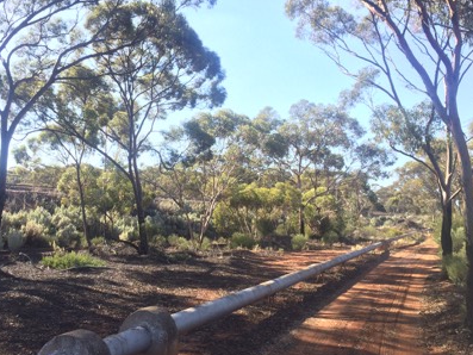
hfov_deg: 48.8
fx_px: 519
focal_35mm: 38
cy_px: 137
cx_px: 199
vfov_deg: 37.5
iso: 32
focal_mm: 4.15
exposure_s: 1/547
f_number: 2.2
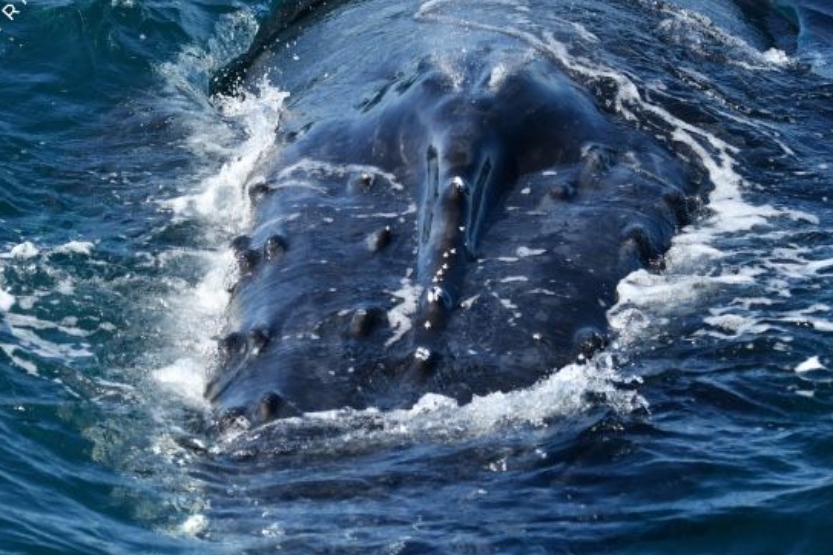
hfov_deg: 7.4
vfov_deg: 4.9
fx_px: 6478
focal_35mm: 280
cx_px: 434
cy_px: 237
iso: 1400
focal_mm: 190
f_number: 5.3
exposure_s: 1/8000
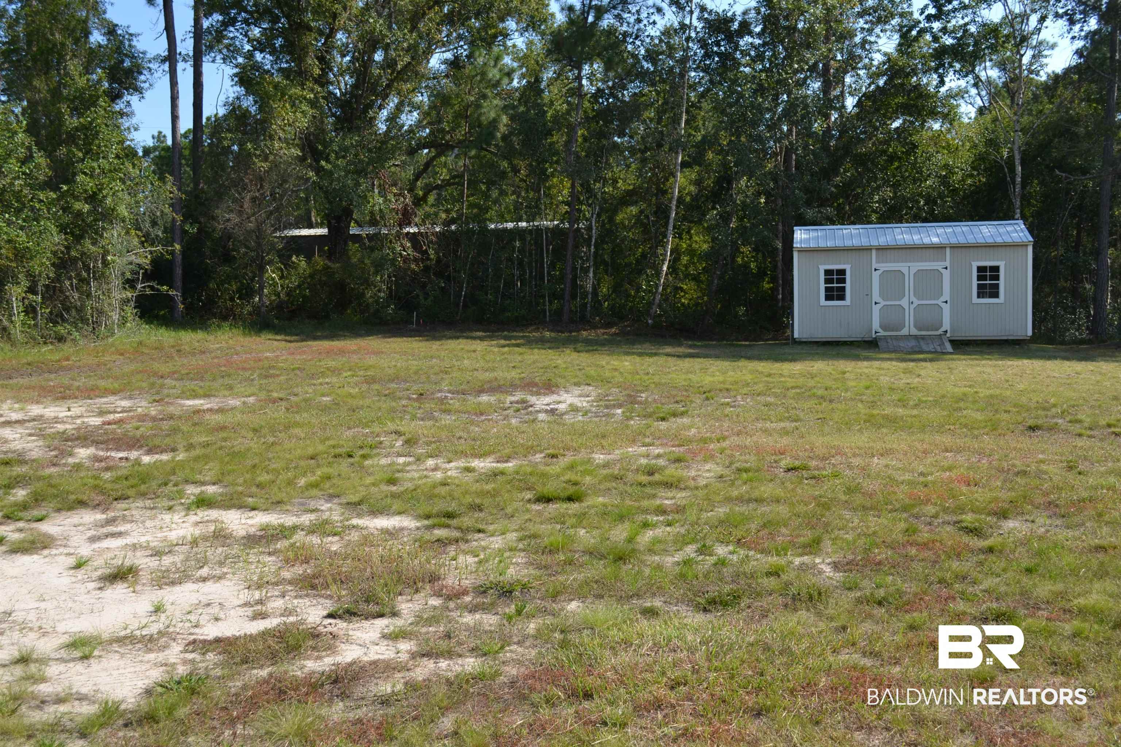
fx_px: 1121
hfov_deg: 53.1
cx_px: 560
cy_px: 374
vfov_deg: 36.9
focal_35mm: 36
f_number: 7.1
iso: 100
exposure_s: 1/200
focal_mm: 24
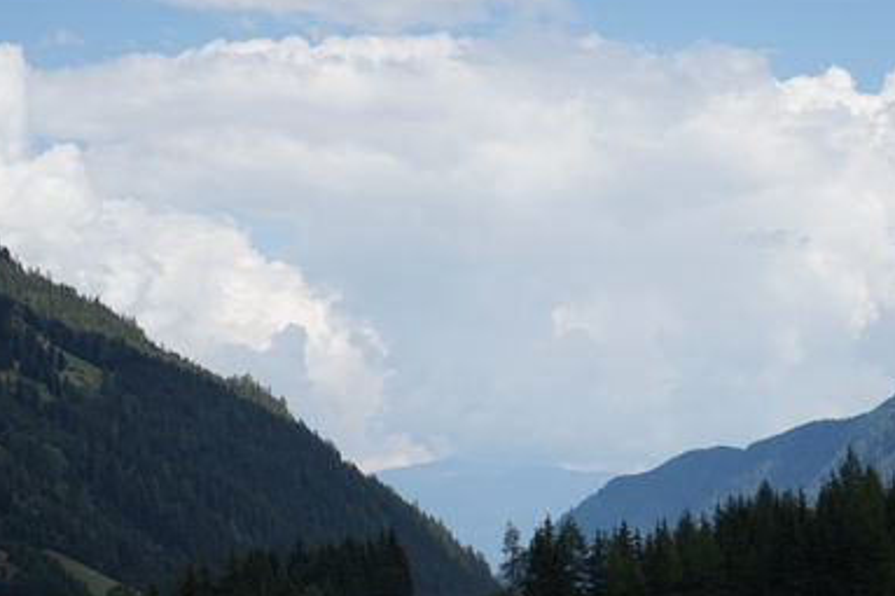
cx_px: 458
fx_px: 2907
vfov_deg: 11.7
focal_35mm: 117
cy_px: 370
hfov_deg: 17.5
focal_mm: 70
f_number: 5.6
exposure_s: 1/2000
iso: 320
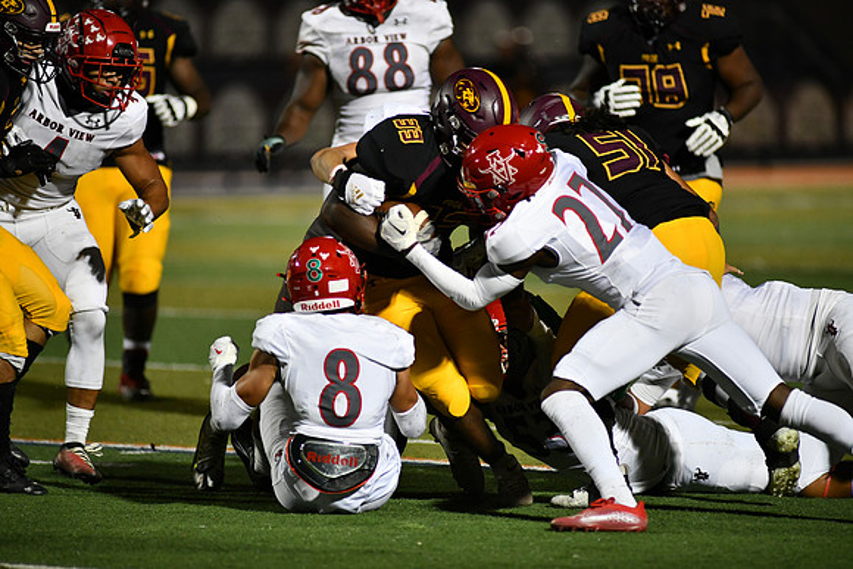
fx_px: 7110
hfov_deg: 6.9
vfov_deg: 4.6
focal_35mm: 300
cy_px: 284
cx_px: 426
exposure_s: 1/1000
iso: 2200
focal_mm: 300
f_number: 2.8
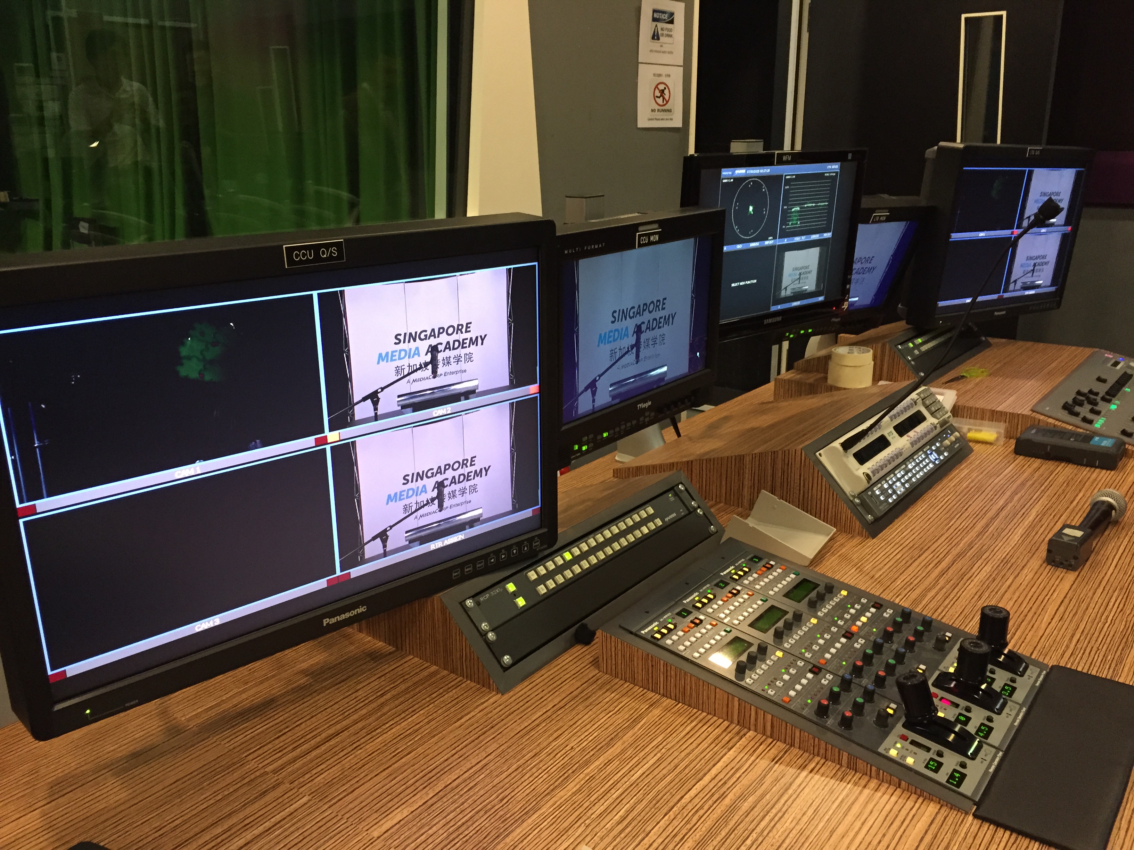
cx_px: 567
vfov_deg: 48.2
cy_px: 425
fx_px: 950
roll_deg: -0.1
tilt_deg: -15.4
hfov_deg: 61.7
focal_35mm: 29
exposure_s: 1/20
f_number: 2.2
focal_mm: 4.15
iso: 250
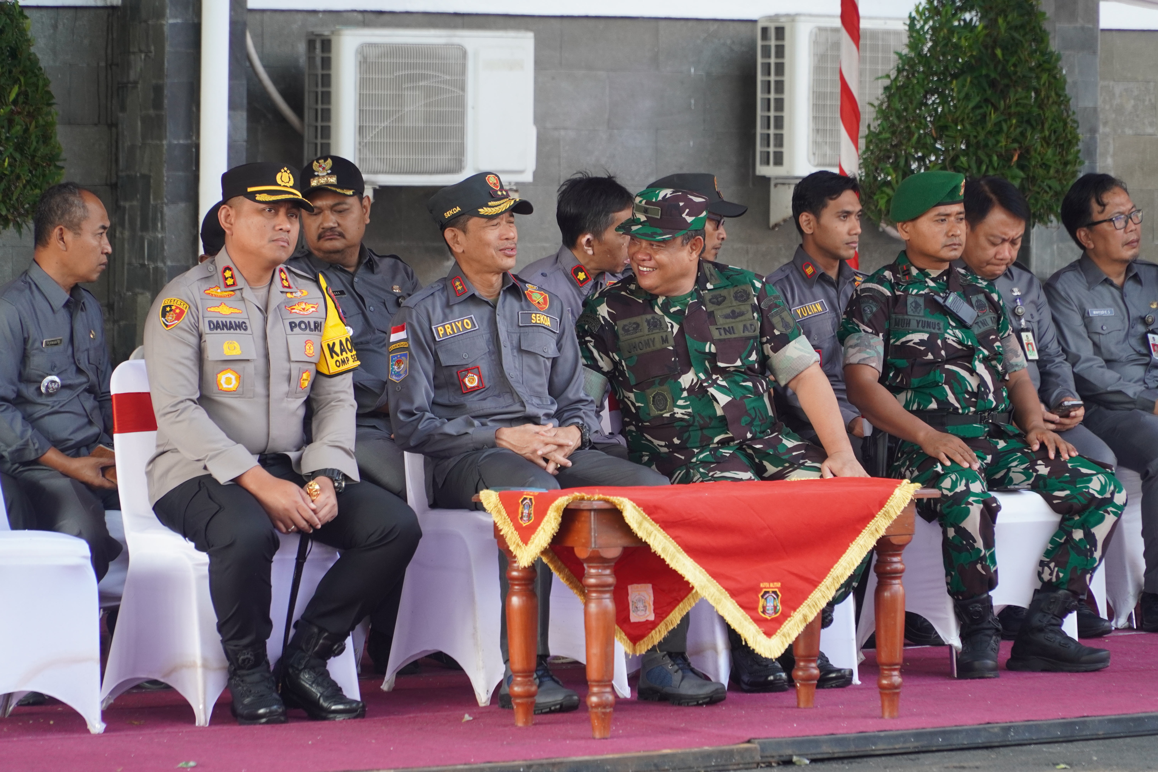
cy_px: 386
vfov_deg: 8.7
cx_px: 579
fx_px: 5066
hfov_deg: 13.0
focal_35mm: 158
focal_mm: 105
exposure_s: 1/200
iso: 500
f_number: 4
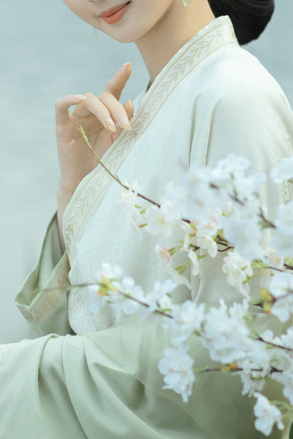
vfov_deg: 10.3
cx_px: 267
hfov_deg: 6.9
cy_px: 196
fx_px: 2428
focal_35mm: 199
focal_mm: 85
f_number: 2
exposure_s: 1/2000
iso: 100
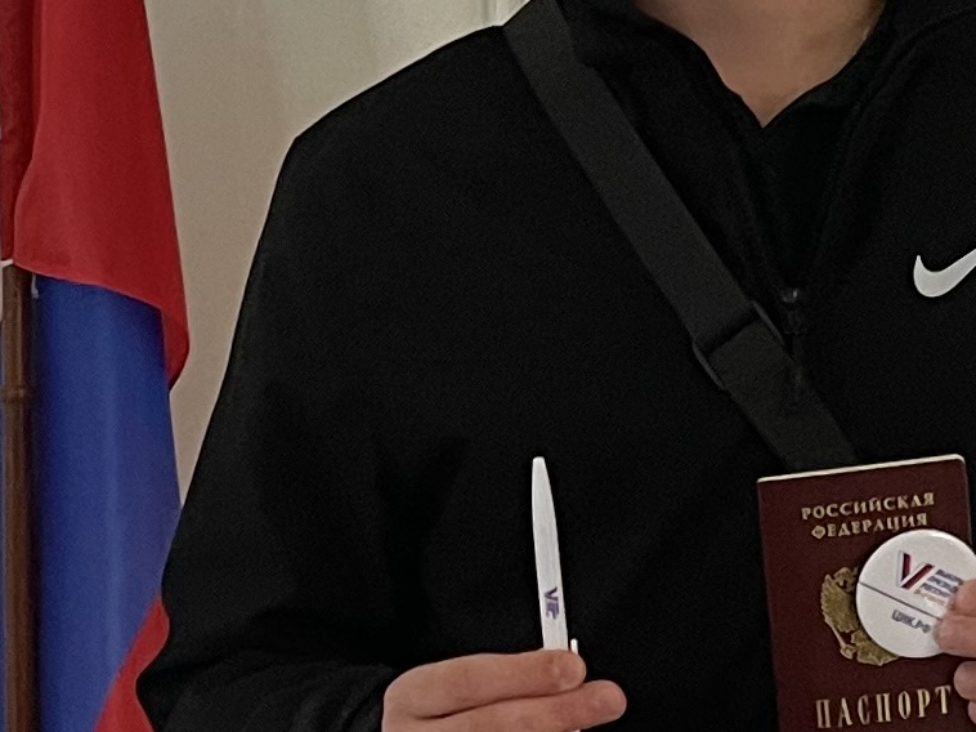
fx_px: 3749
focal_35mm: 133
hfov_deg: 14.8
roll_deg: +1.0
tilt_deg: -5.9
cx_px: 389
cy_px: 607
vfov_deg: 11.1
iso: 125
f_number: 1.6
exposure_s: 1/71
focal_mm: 5.1
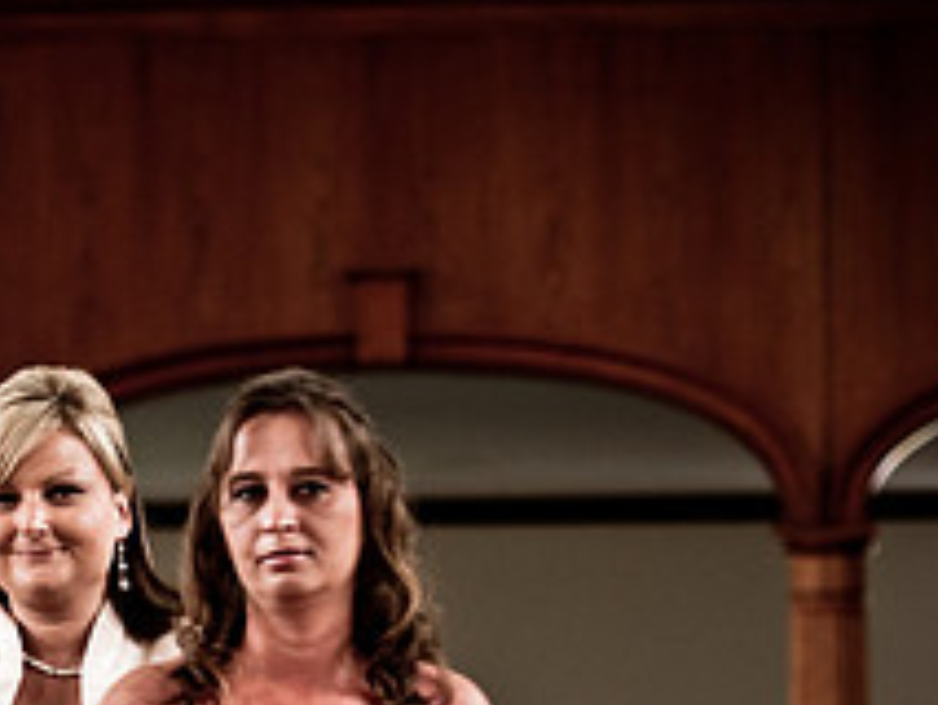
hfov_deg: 5.1
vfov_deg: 3.9
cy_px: 720
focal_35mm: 384
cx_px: 26
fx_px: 10411
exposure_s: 1/50
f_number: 2.8
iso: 200
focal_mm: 98
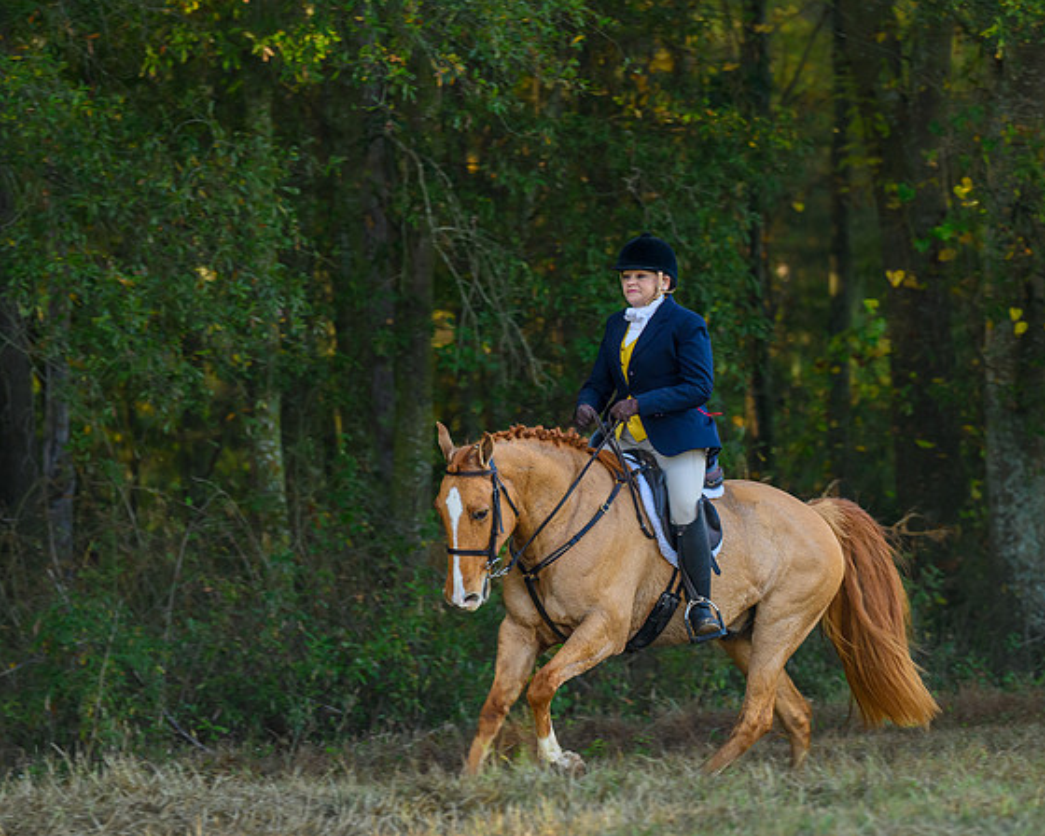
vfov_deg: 5.7
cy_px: 454
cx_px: 669
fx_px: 8412
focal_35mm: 272
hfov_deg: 7.1
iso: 1000
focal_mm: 200
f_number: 4
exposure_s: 1/400
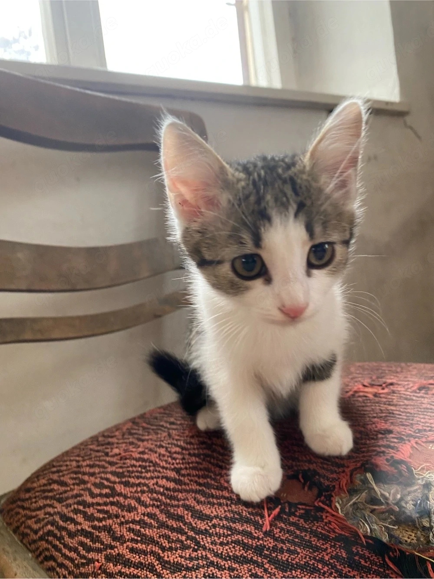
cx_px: 217
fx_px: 435
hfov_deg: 53.0
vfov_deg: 67.3
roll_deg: +6.5
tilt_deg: -3.5
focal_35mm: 26
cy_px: 290
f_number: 1.8
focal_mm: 4.25
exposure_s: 1/62
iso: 125
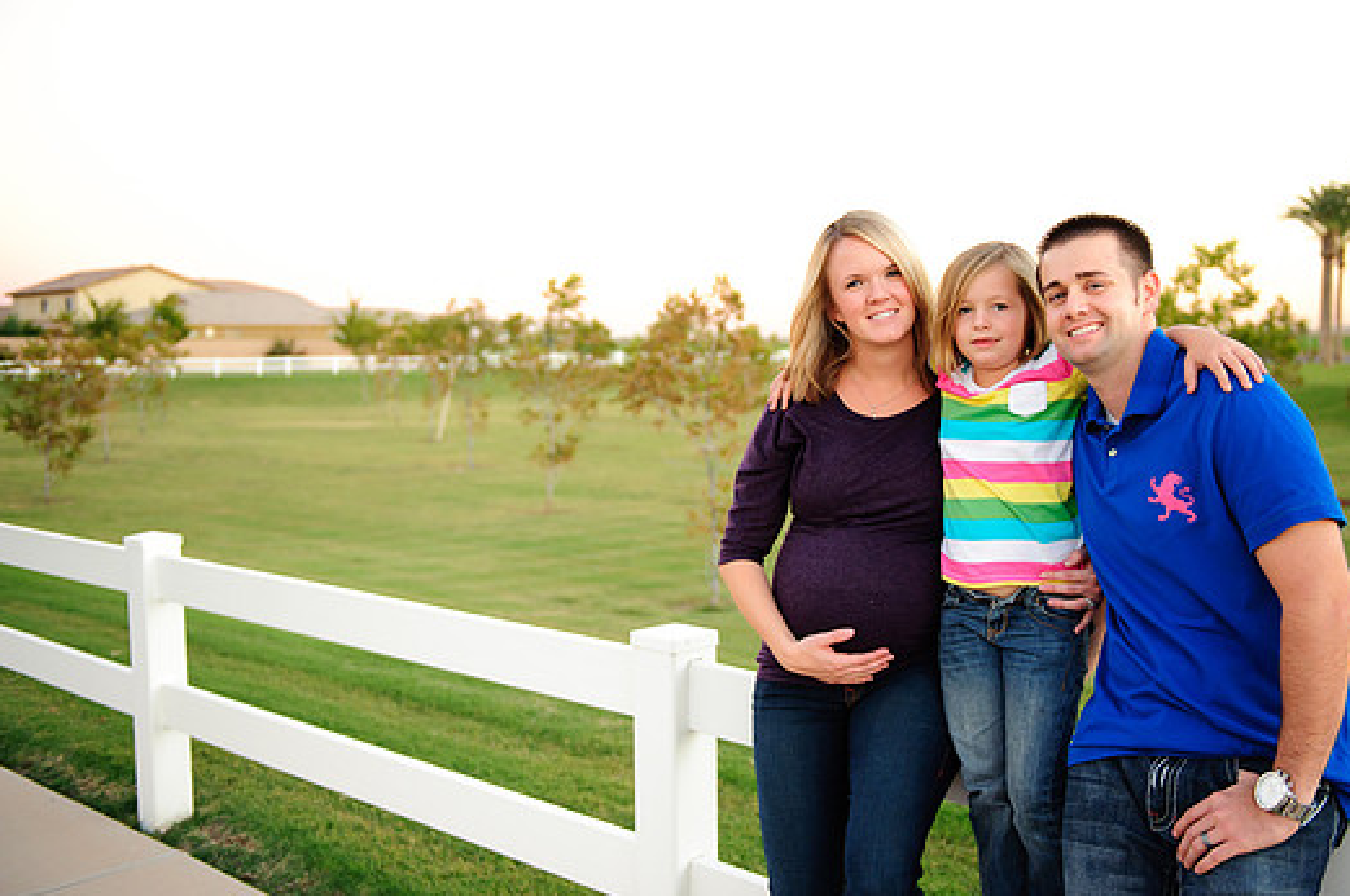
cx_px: 749
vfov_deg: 34.1
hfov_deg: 49.5
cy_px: 425
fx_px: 1461
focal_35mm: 39
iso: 1000
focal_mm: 35
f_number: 2.8
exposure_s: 1/250
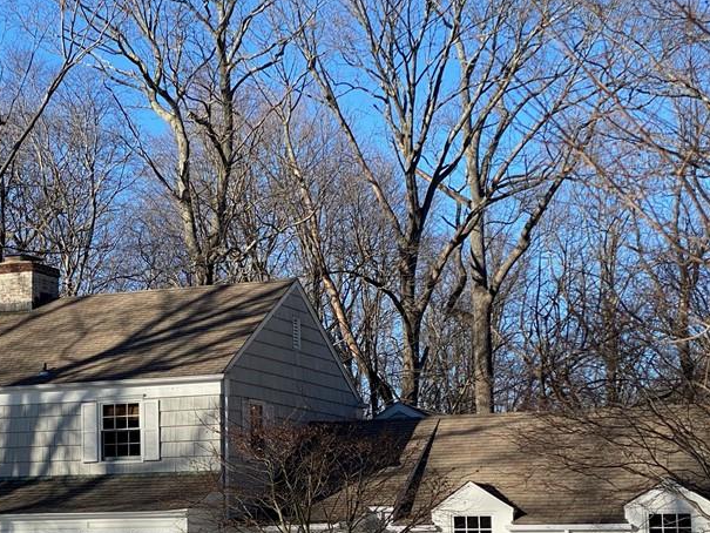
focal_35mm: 88
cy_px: 369
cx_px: 114
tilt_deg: +5.4
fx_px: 1805
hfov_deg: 21.9
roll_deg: +0.2
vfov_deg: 16.7
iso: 20
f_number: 2
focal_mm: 6
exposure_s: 1/1043
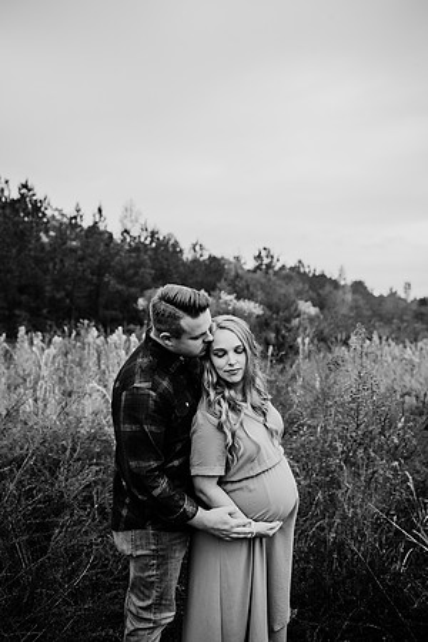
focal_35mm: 24
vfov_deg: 73.7
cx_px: 214
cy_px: 321
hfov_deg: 53.1
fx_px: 428
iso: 400
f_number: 2.5
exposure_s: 1/250
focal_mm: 24
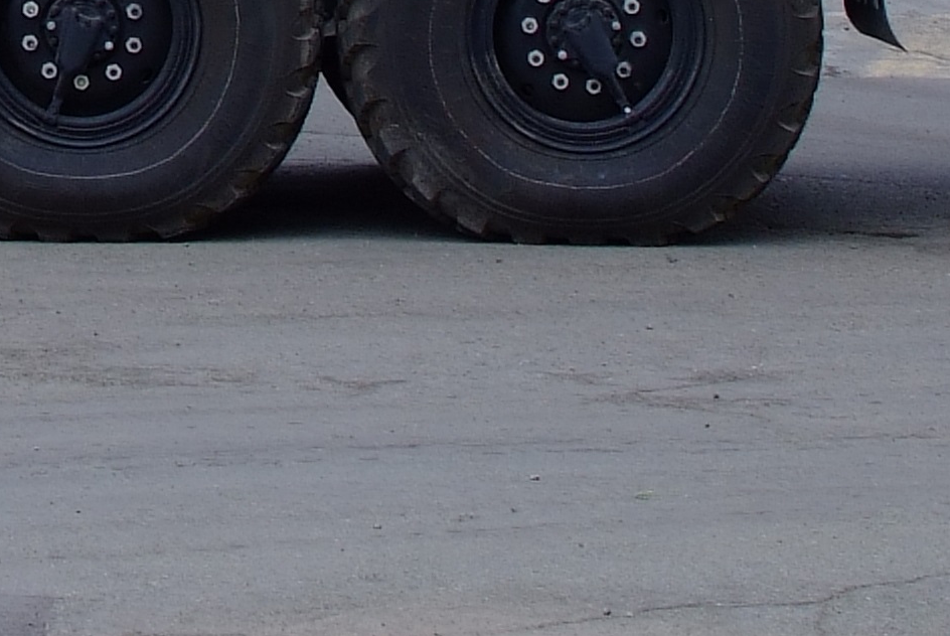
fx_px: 6315
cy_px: -655
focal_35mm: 239
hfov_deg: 8.5
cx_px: -360
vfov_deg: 5.6
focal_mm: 35
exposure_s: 1/320
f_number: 8
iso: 200
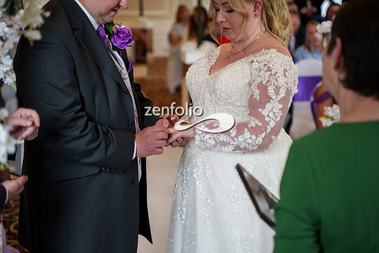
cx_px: 190
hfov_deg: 27.0
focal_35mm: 75
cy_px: 126
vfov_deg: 18.2
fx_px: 790
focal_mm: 75
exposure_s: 1/250
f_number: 2.8
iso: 1600
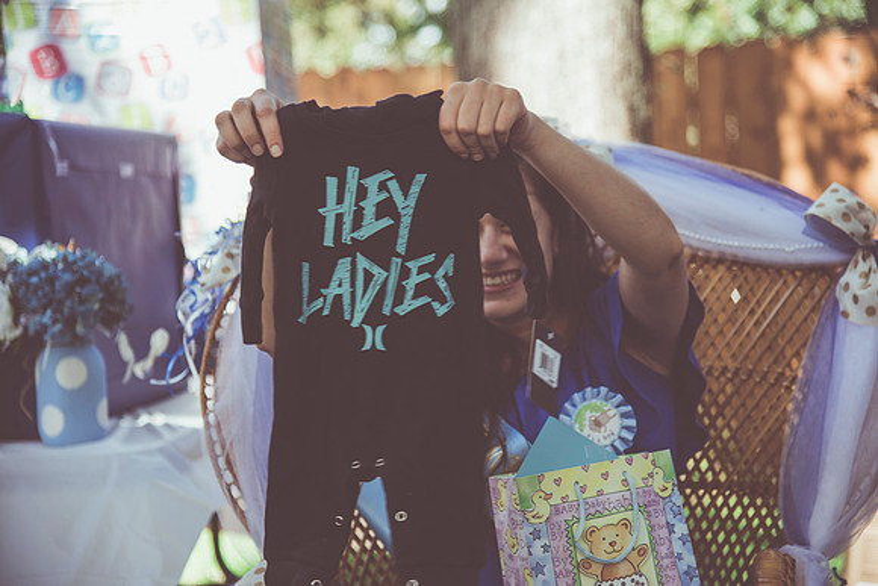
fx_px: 2098
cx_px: 439
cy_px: 293
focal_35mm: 86
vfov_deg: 15.9
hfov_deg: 23.6
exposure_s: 1/125
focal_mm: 86
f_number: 4
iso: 125
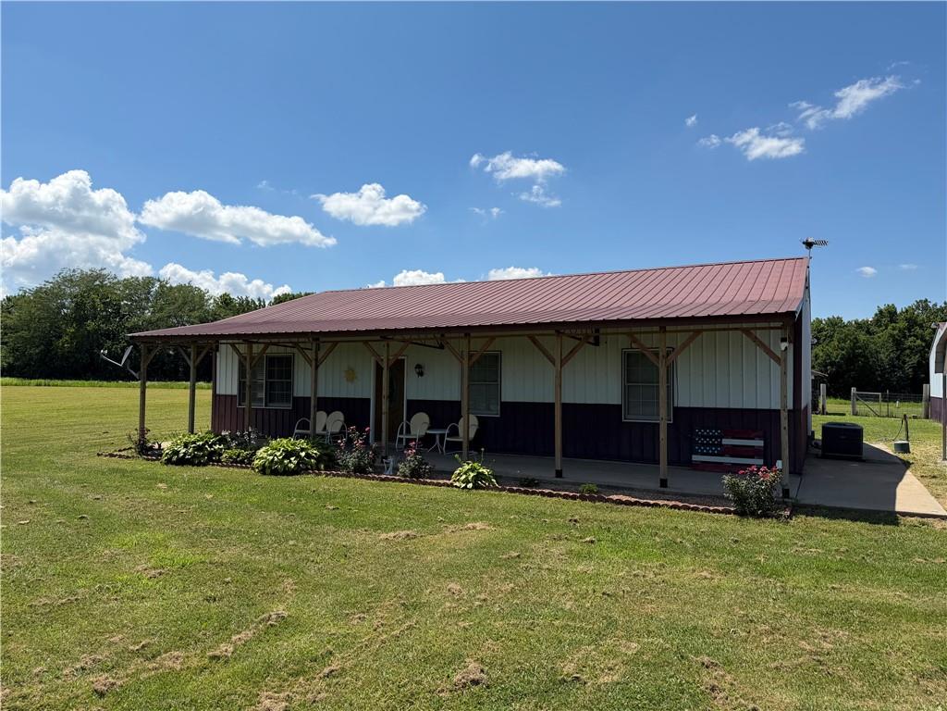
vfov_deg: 56.8
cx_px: 474
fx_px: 657
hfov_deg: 71.6
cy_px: 356
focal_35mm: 24
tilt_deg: +1.4
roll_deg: -0.2
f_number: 1.78
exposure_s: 1/6173
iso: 80
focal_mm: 6.76
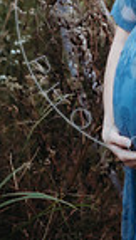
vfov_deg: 10.2
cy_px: -123
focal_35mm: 204
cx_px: 247
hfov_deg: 5.9
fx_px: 1301
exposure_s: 1/250
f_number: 2.8
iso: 320
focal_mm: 62
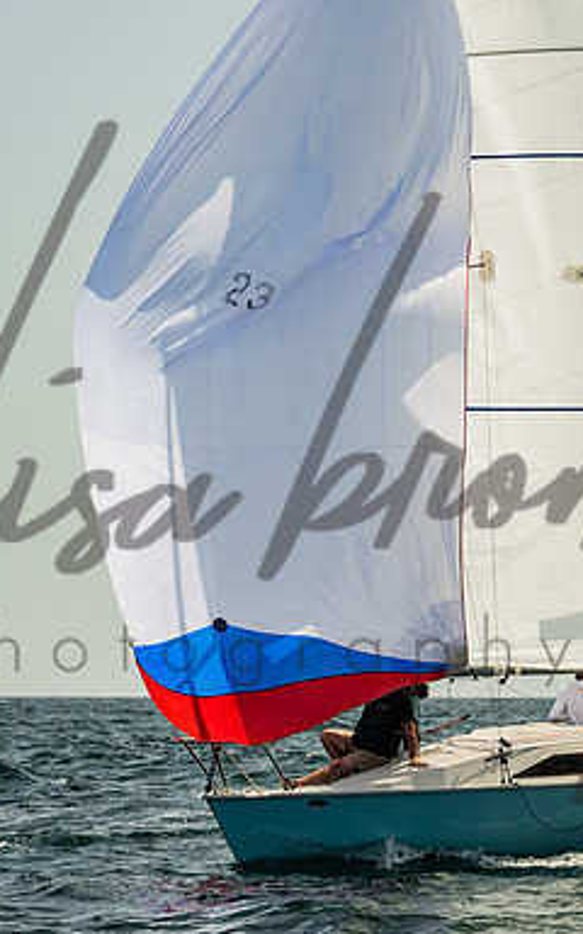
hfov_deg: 7.4
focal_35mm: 177
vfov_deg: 11.8
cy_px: 549
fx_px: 4500
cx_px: 442
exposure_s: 1/1250
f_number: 6.3
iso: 320
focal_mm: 94
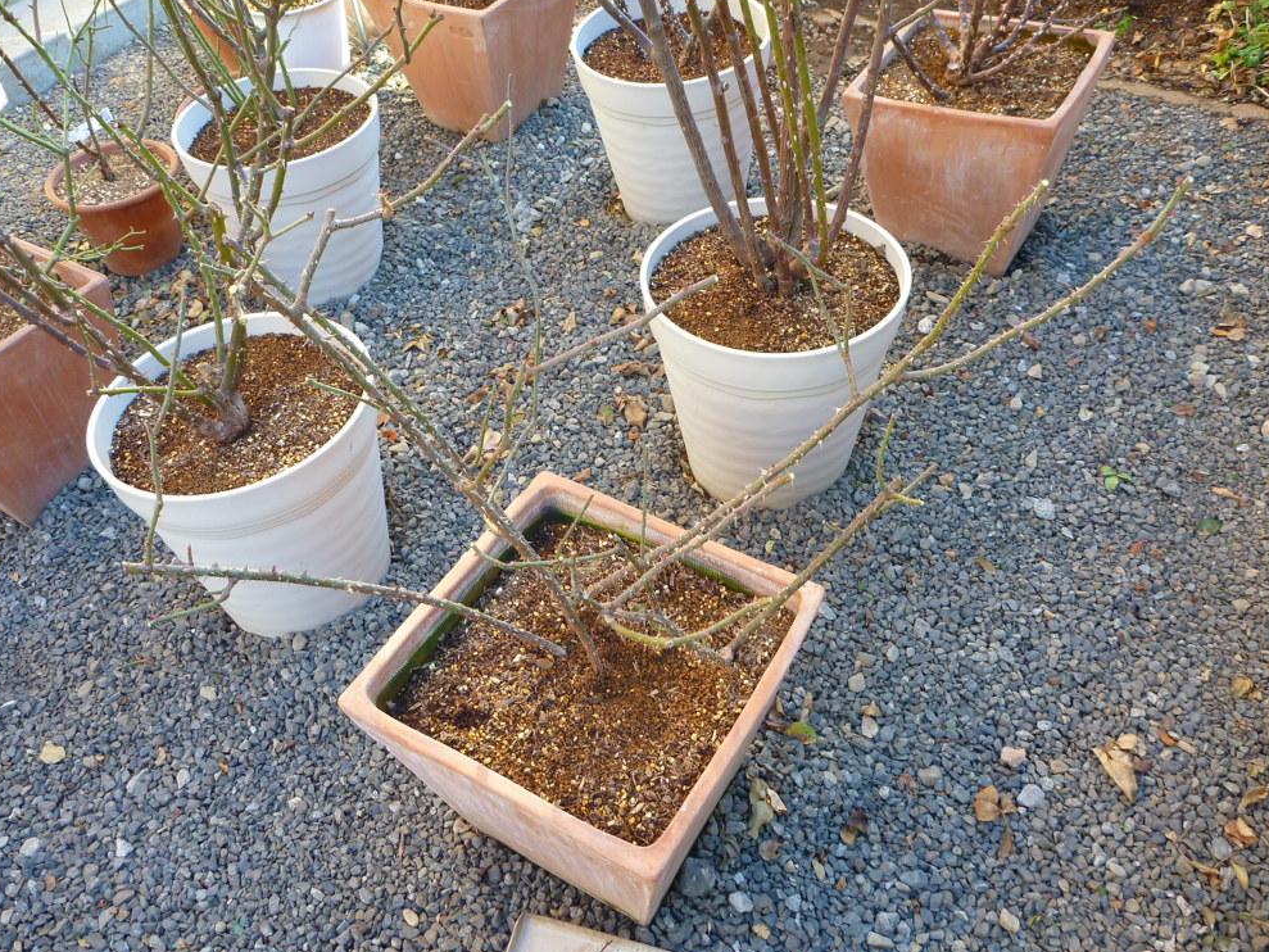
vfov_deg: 48.2
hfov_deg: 61.6
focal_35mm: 29
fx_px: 1063
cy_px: 467
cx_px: 622
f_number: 3.3
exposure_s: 1/30
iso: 80
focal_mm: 4.9
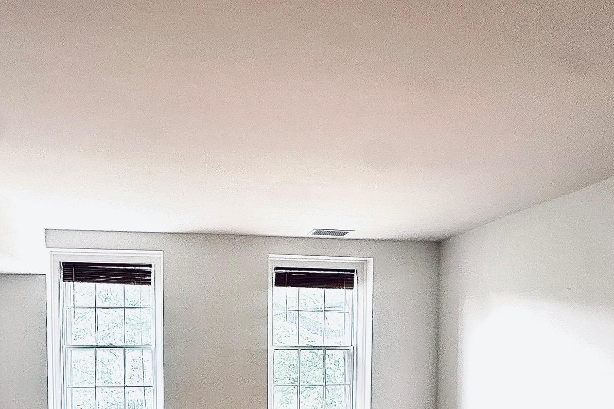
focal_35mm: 25
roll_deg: -0.7
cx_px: 230
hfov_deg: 70.3
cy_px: 369
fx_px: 426
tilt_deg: -1.5
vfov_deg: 46.3
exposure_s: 1/120
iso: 160
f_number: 2.2
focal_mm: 2.22
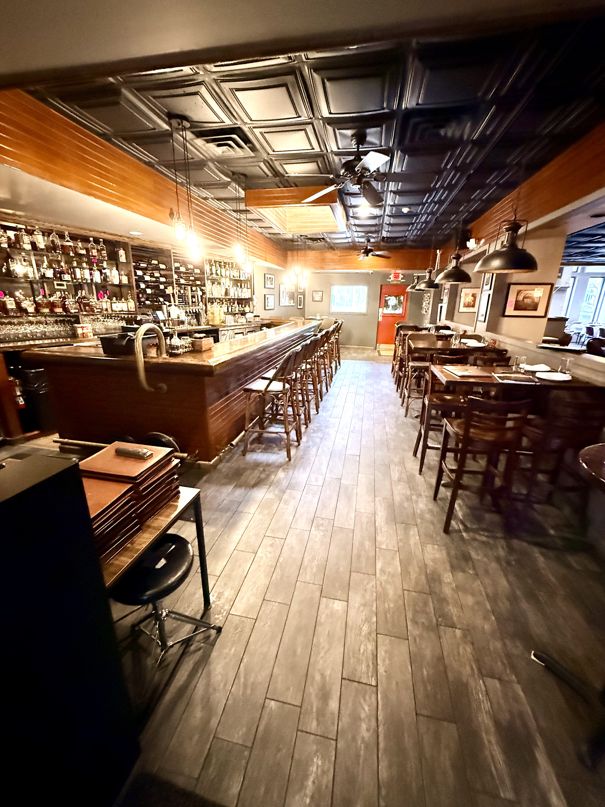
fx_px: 326
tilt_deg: -16.8
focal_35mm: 14
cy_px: 404
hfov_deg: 85.7
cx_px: 302
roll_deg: -1.1
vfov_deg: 102.1
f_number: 2.2
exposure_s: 1/40
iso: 1250
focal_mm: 2.22
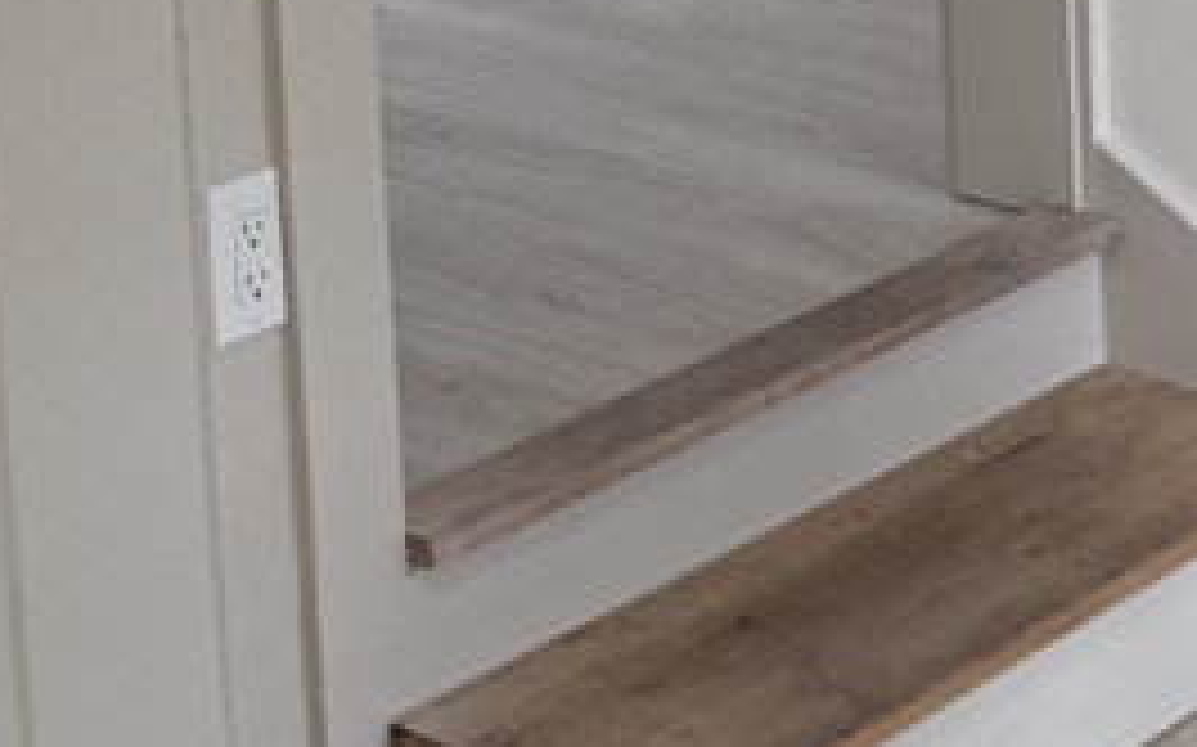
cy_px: -500
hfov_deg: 21.1
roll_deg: +2.6
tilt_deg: -6.4
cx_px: 801
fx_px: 3196
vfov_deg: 12.4
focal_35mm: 98
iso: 100
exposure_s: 1/111
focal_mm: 6.76
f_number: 1.78
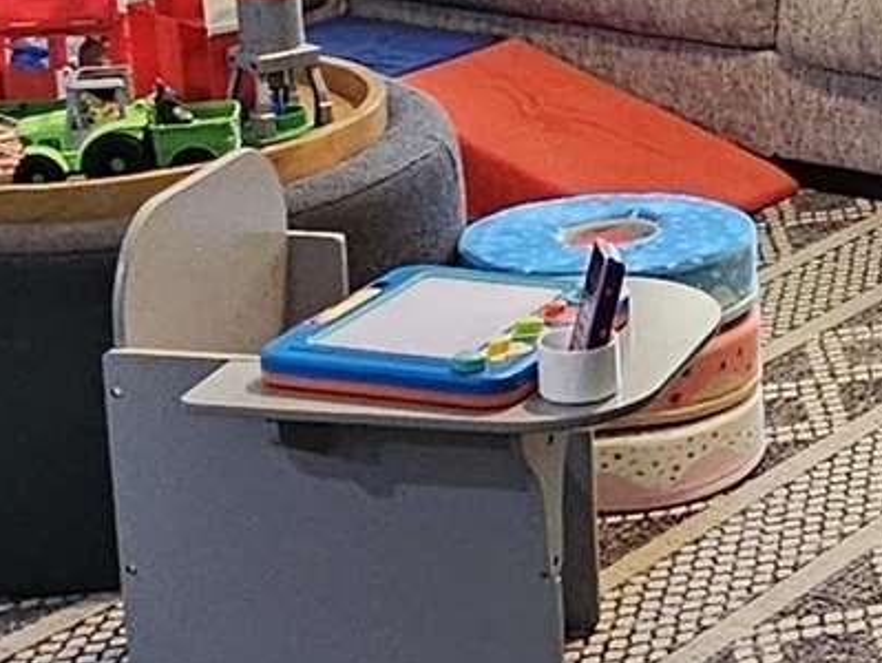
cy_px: 18
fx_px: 2550
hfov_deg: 18.5
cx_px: 1074
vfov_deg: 14.6
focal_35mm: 100
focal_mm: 2.2
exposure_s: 1/30
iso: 320
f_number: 2.2
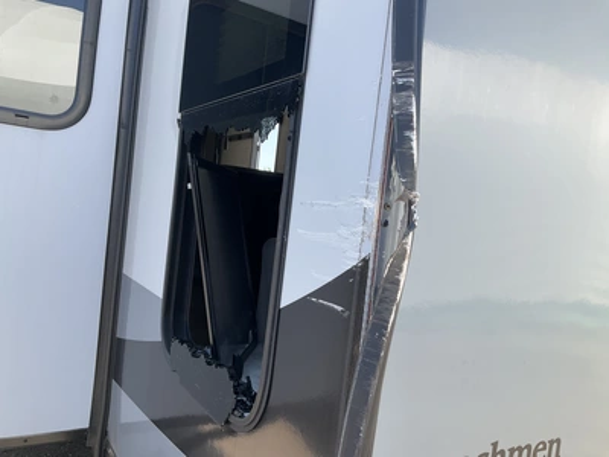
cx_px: 304
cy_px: 228
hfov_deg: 61.7
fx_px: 510
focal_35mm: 29
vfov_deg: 48.2
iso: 25
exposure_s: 1/397
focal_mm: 3
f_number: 1.8
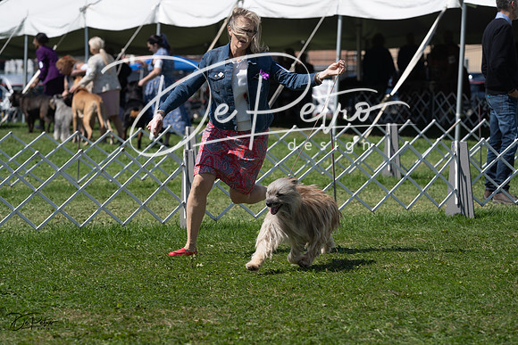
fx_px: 1828
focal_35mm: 127
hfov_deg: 16.1
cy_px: 172
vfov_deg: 10.8
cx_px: 259
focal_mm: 127
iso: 100
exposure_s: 1/800
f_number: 5
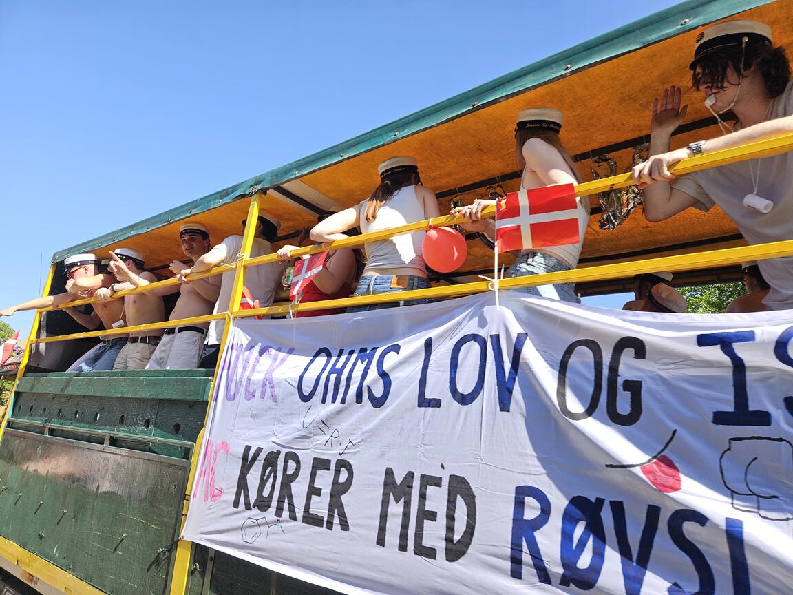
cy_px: 298
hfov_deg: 73.9
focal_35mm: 23
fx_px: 527
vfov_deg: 58.9
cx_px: 396
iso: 25
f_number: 1.8
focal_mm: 5.4
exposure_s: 1/657
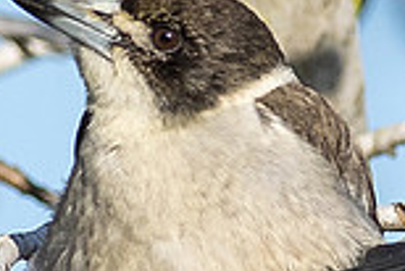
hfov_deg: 1.2
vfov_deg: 0.8
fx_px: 19041
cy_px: 205
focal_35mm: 1691
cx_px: -97
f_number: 4.5
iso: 100
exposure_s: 1/500
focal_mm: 300
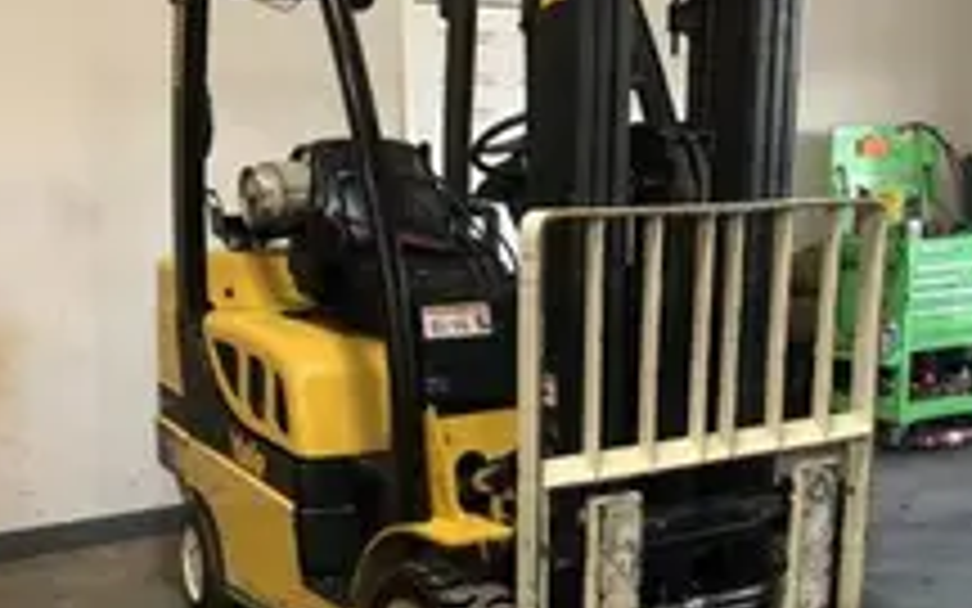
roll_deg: +0.9
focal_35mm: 55
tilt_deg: -12.2
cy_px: 441
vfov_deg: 23.4
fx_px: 1457
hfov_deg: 36.8
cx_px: 576
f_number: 1.8
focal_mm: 4
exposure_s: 1/15
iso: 40
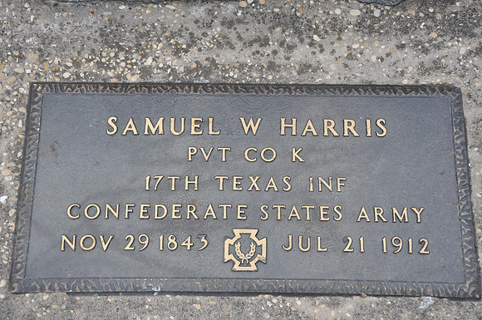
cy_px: 160
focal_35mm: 68
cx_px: 241
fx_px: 902
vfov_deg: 20.1
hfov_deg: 29.9
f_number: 7.1
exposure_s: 1/200
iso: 200
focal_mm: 45
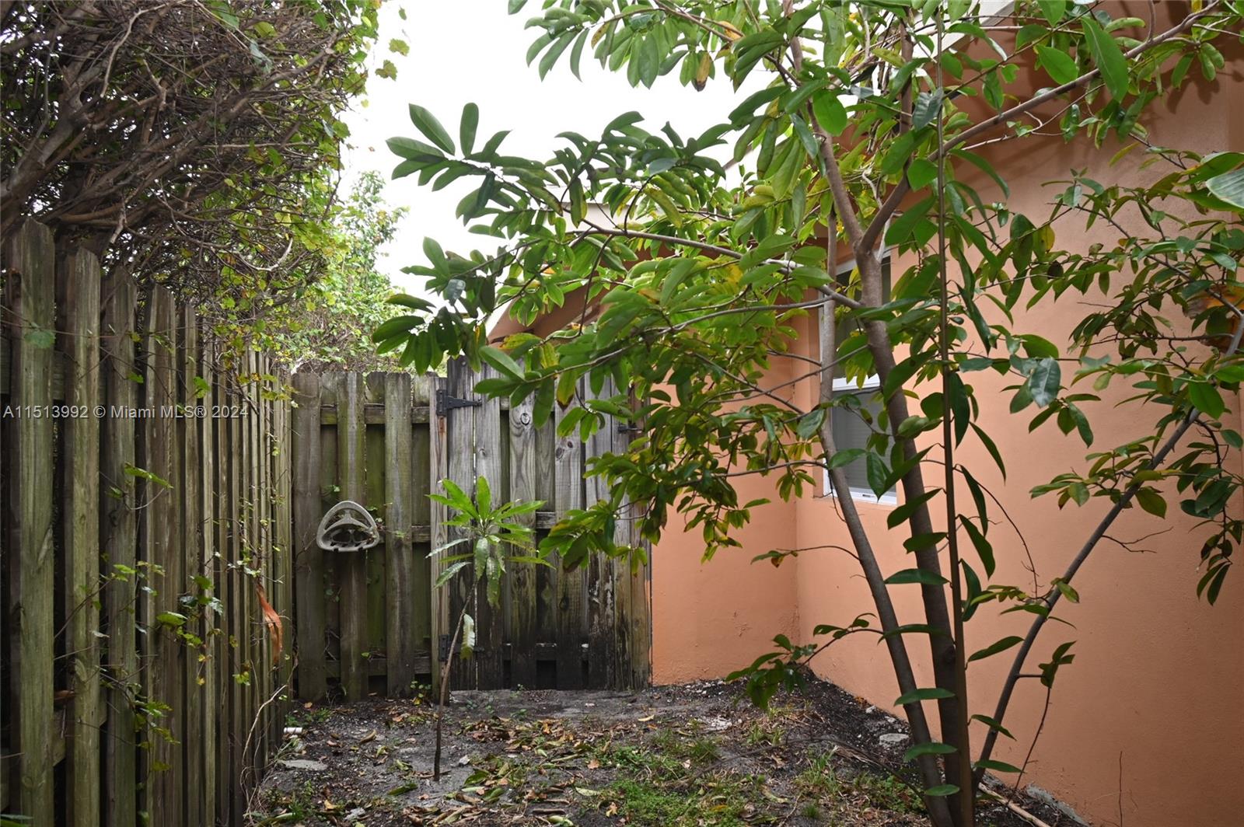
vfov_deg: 46.3
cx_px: 622
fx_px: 967
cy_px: 414
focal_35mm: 28
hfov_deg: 65.5
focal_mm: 19
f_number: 5.6
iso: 250
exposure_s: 1/60
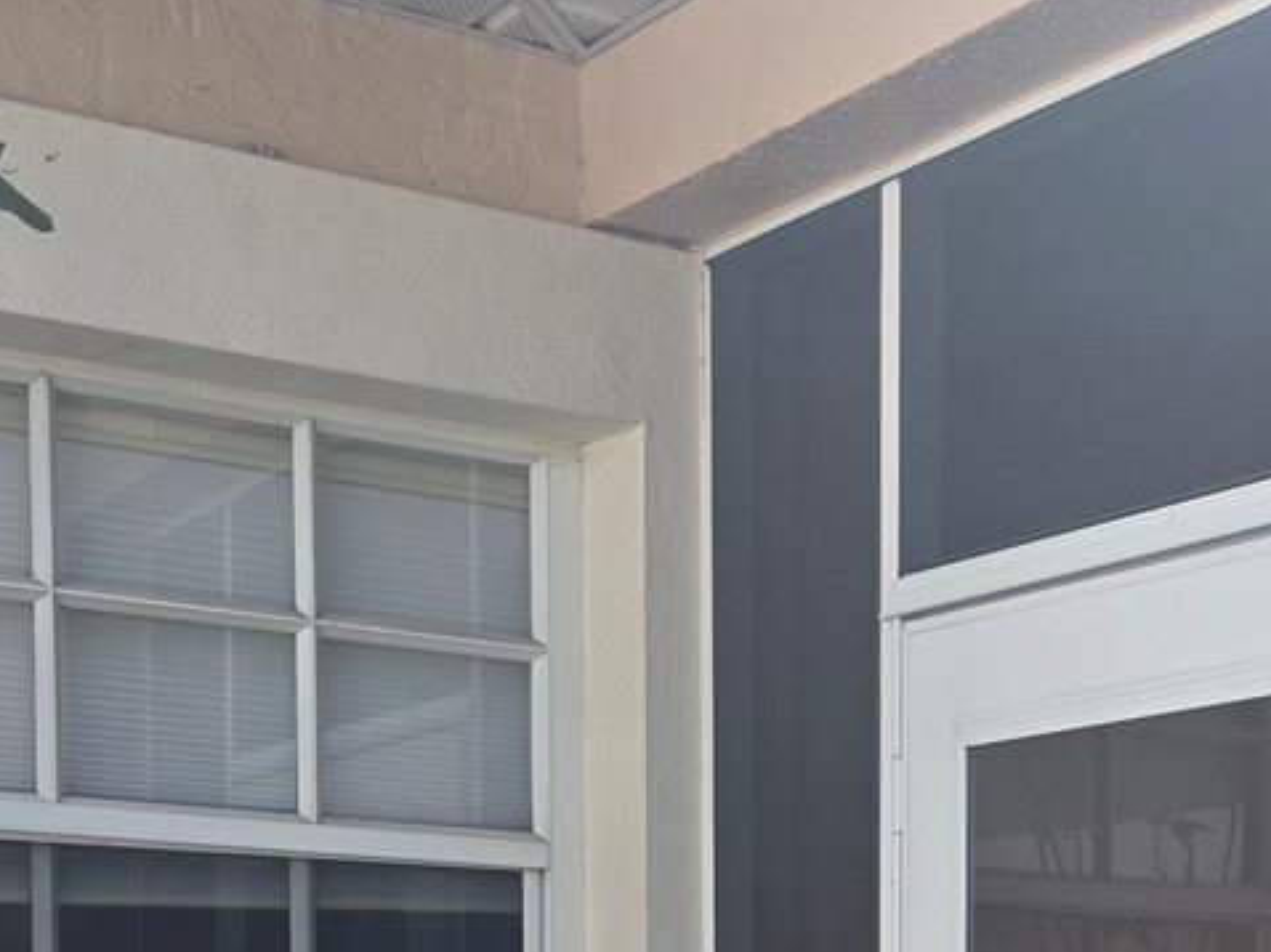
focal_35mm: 77
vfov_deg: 17.7
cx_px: 1146
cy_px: 1292
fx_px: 2826
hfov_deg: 24.6
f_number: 1.7
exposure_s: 1/2544
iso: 80
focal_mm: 6.3
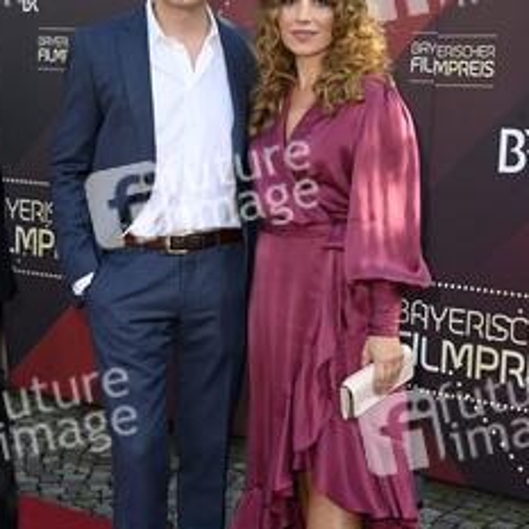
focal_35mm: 70
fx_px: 1210
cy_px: 309
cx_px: 268
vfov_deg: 24.6
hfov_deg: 24.7
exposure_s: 1/250
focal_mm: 48
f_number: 5.6
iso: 400
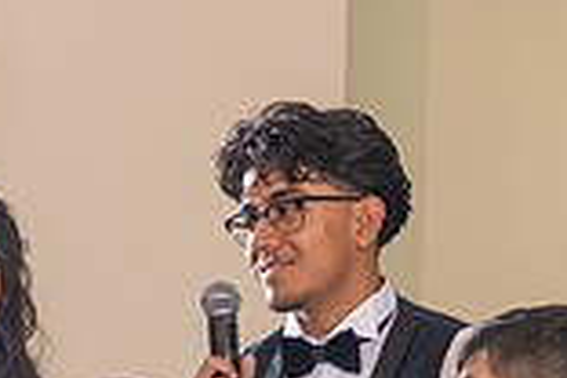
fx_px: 5638
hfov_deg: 5.8
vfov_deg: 3.8
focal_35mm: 358
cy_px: 762
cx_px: 301
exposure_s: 1/160
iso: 800
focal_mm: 70
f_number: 4
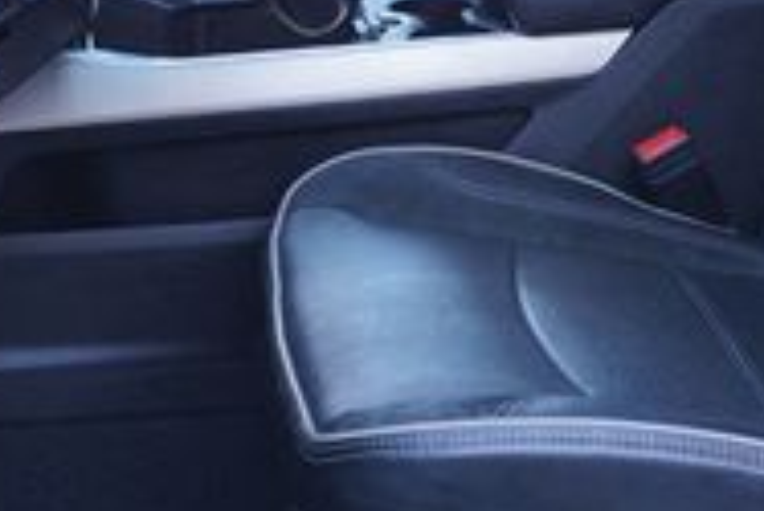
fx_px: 1742
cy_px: -37
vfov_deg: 16.2
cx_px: 396
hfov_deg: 24.7
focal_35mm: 82
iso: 250
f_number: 4
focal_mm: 16
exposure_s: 1/60
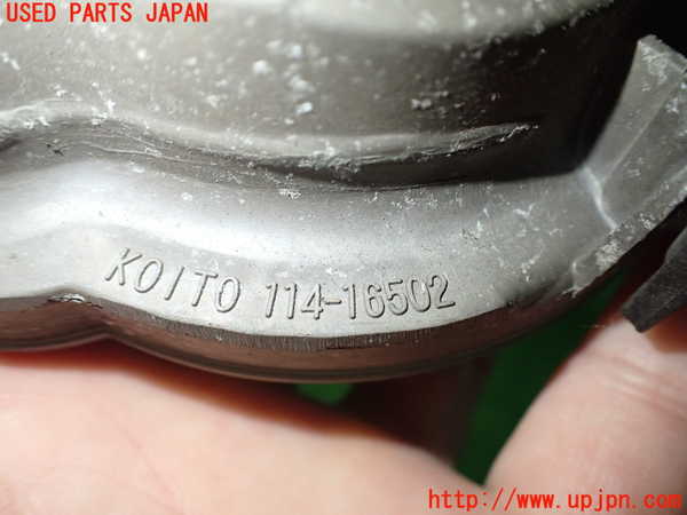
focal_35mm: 30
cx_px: 344
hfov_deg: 60.0
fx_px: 595
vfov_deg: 46.8
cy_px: 258
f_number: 2.3
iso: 400
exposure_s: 1/125
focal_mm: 5.4
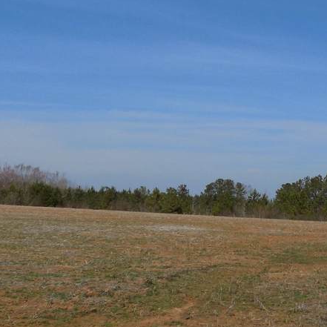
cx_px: 319
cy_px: 200
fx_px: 631
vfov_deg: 29.0
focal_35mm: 59
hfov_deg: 27.6
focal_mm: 4
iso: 80
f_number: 9.9
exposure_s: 1/200
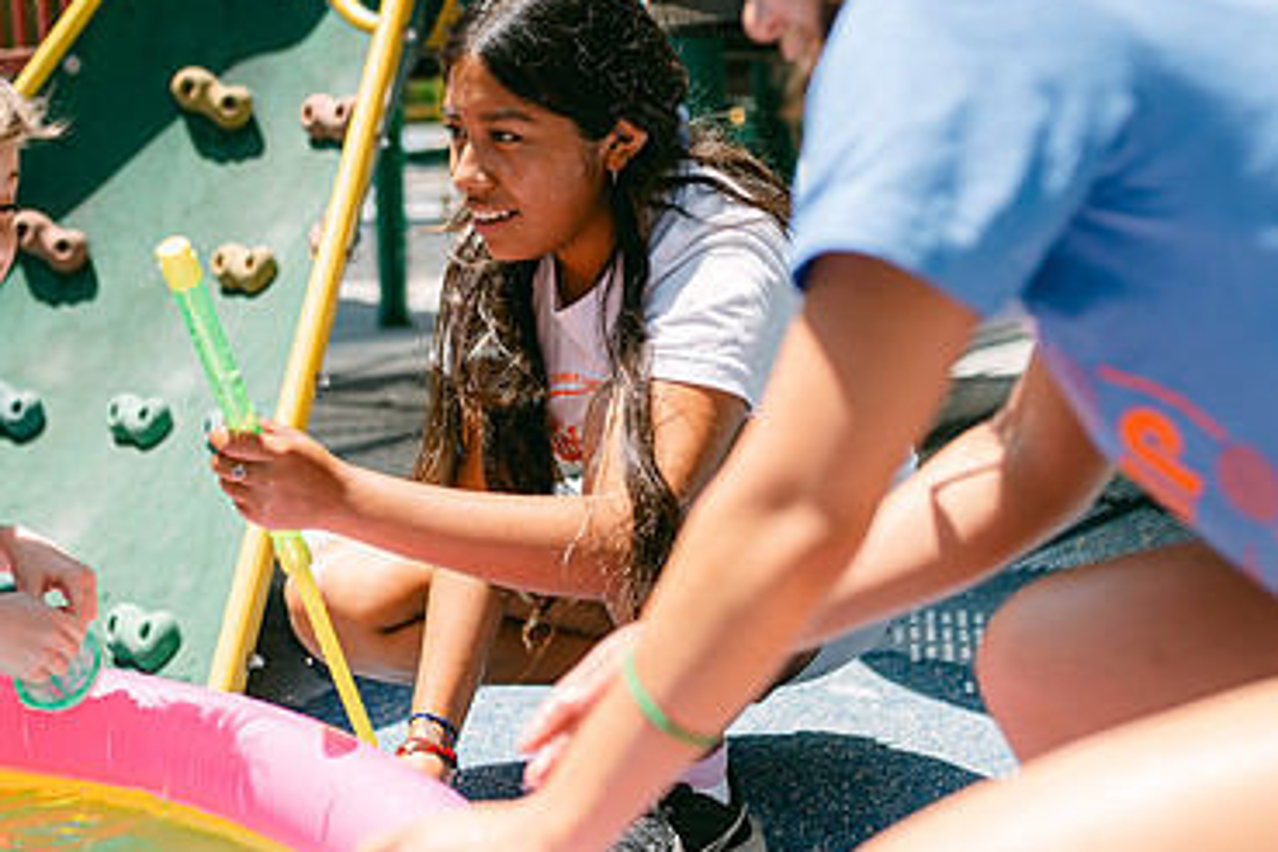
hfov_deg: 36.2
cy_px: 402
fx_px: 1952
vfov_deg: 24.6
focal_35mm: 55
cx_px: 530
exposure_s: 1/2500
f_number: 2
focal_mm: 35
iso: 100
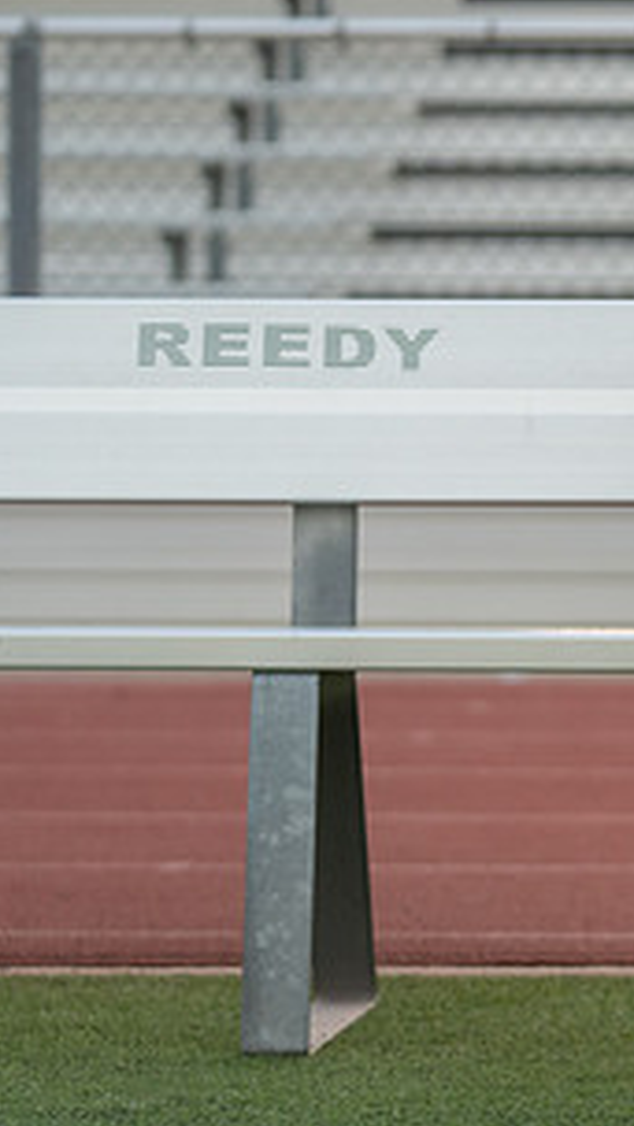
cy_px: 364
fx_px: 6784
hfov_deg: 5.3
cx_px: 1082
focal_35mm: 227
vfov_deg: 9.5
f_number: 2.8
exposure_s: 1/320
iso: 320
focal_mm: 98
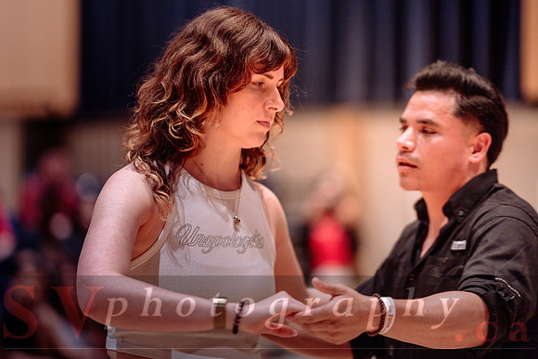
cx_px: 236
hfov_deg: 17.4
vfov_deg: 11.6
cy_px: 158
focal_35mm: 118
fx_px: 1762
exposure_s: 1/125
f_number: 1.4
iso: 1600
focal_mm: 105
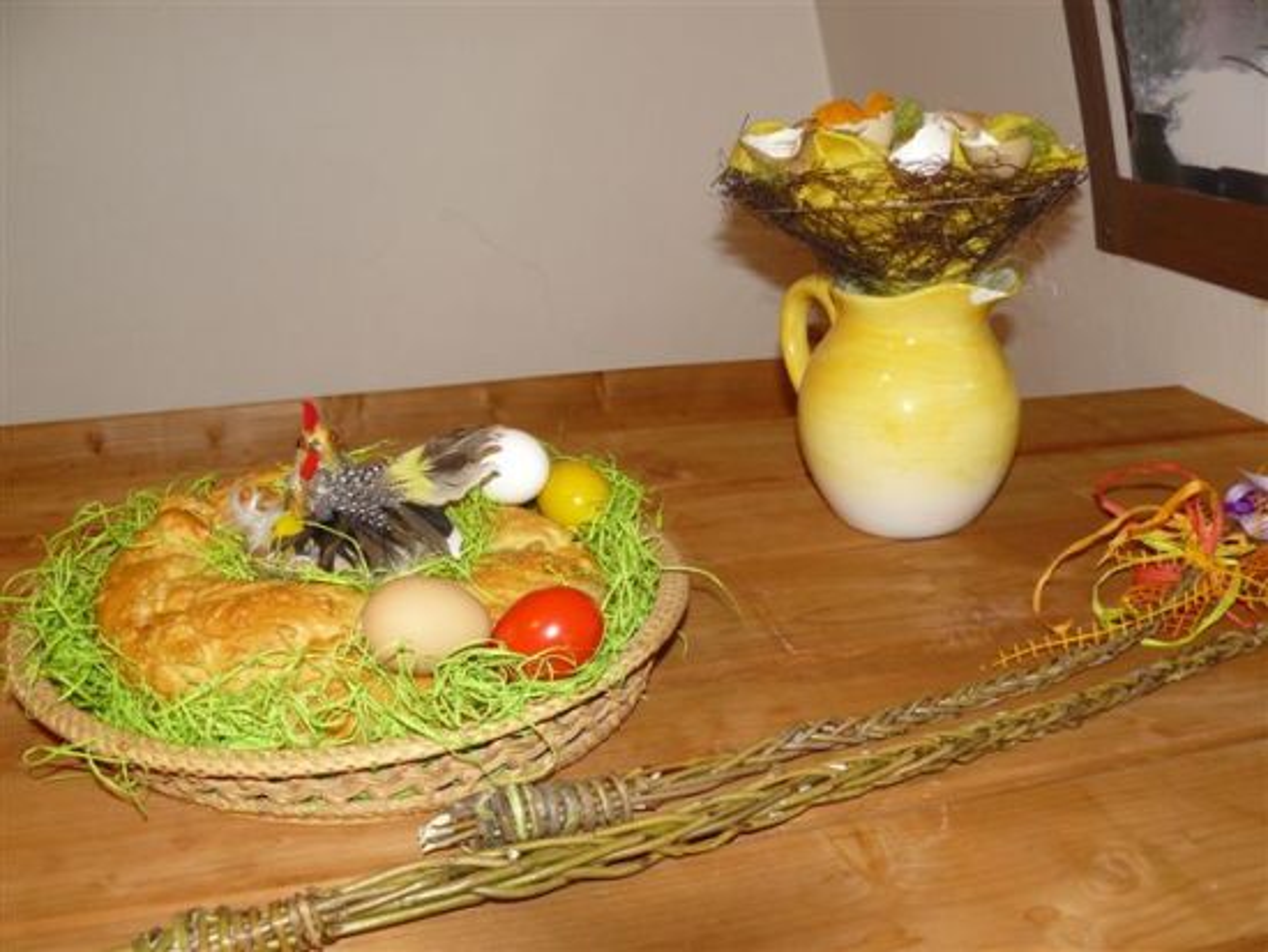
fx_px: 1319
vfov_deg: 39.7
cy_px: 476
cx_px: 634
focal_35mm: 36
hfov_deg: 51.3
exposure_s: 1/30
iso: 100
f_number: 2.8
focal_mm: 6
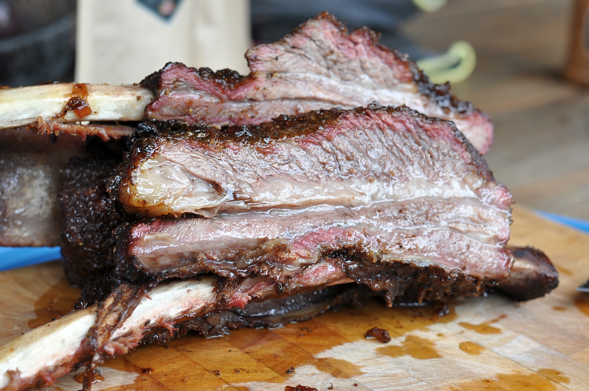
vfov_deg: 18.1
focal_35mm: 75
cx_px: 294
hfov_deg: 27.0
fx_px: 1225
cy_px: 196
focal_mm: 50
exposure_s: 1/125
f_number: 5.6
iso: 250
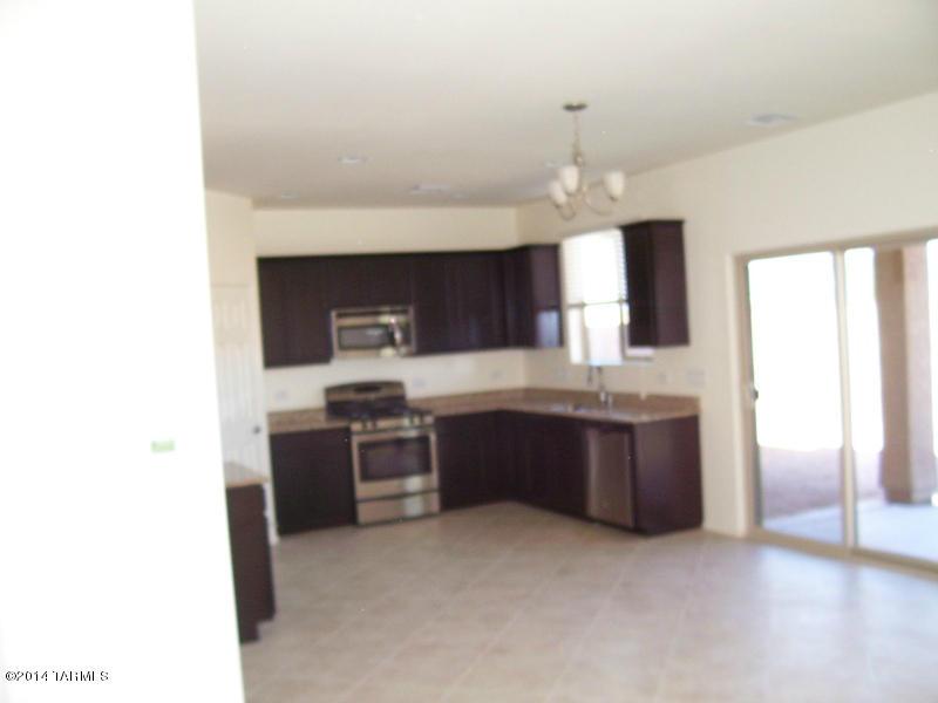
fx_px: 921
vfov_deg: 41.8
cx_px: 469
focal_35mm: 34
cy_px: 352
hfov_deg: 54.0
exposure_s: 1/60
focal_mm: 5.6
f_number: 2.7
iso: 125
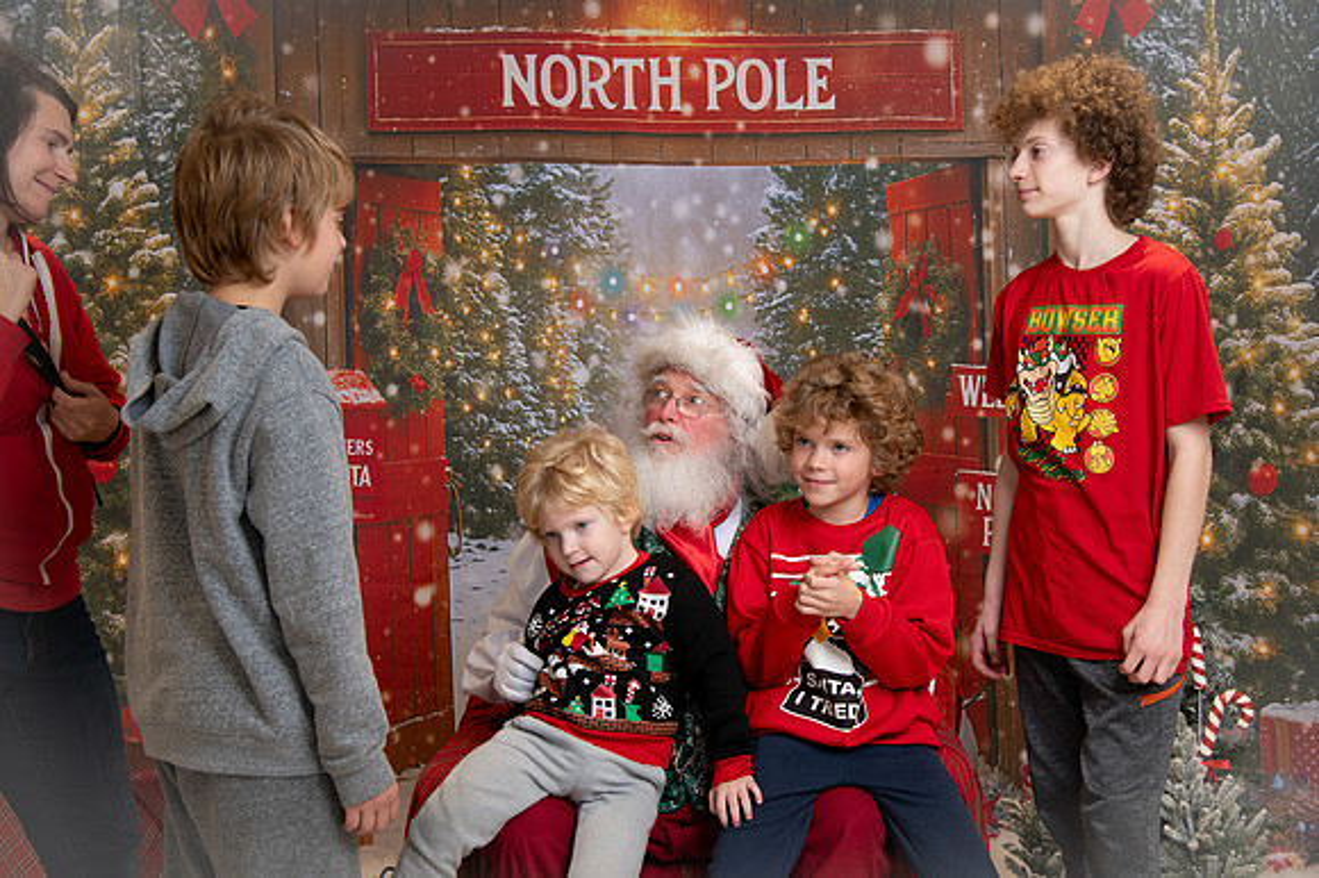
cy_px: 439
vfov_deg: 31.1
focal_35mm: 43
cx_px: 747
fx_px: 1577
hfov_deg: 45.3
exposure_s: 1/200
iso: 1250
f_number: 4.5
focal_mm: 38
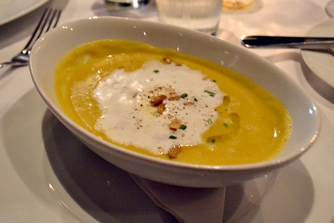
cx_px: 167
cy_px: 112
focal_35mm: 36
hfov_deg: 53.1
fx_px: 334
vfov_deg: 36.9
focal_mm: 24
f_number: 4
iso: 3200
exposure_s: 1/10
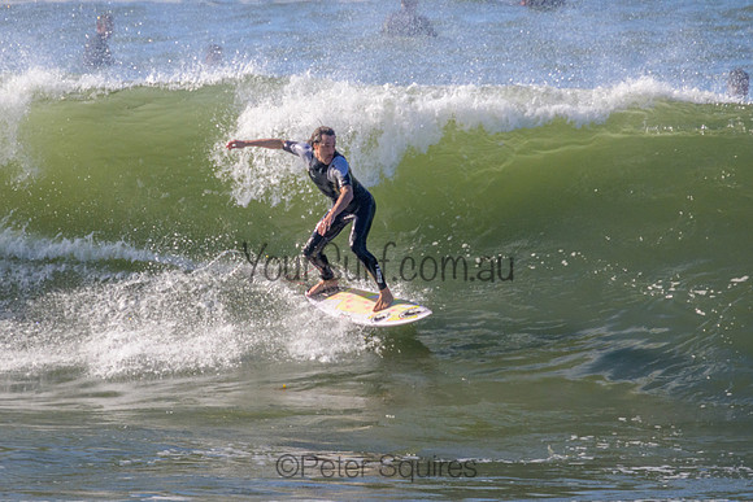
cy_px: 163
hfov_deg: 1.9
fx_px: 22610
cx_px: 384
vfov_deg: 1.3
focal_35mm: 1081
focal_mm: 800
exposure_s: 1/2000
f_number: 11
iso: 1250
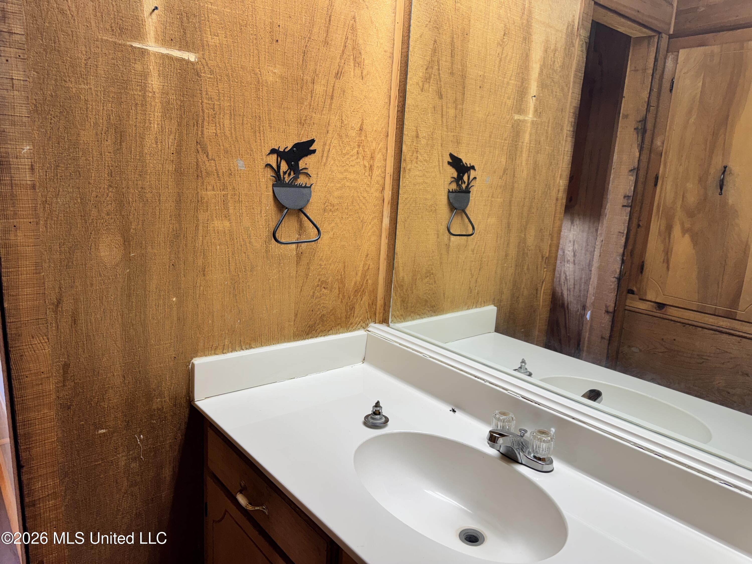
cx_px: 376
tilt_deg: -12.2
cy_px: 282
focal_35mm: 24
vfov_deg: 56.8
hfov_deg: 71.6
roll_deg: -4.7
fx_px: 521
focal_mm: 6.76
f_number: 1.78
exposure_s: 1/120
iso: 80
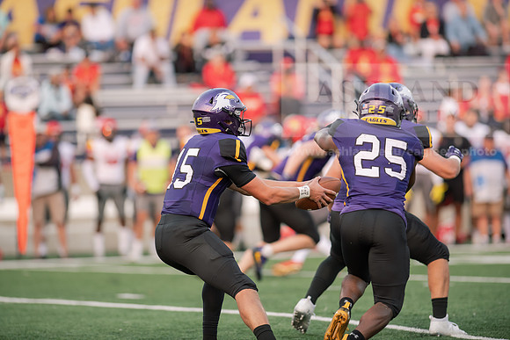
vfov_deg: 4.6
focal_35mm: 300
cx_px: 255
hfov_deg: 6.9
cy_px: 170
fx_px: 4251
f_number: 3.2
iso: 800
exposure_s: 1/1000
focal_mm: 300
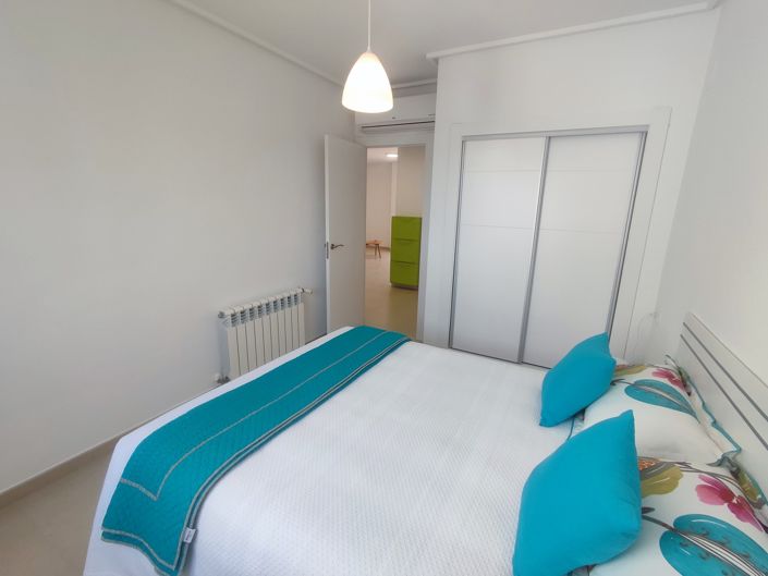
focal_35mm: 16
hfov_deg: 94.5
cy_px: 288
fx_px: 355
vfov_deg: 78.1
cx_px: 384
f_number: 2.2
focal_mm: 1.65
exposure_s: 1/100
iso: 58
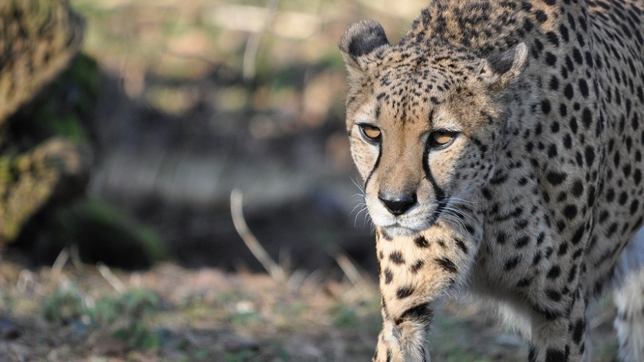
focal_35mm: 841
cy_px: 152
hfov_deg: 2.6
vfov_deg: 1.4
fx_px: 14362
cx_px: 336
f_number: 6.3
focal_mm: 500
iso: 800
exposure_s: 1/500
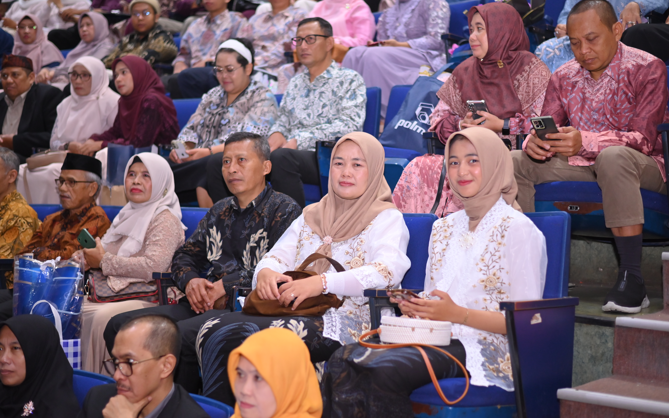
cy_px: 194
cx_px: 331
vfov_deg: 24.4
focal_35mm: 53
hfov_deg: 38.2
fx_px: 966
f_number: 2
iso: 1250
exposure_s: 1/200
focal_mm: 50
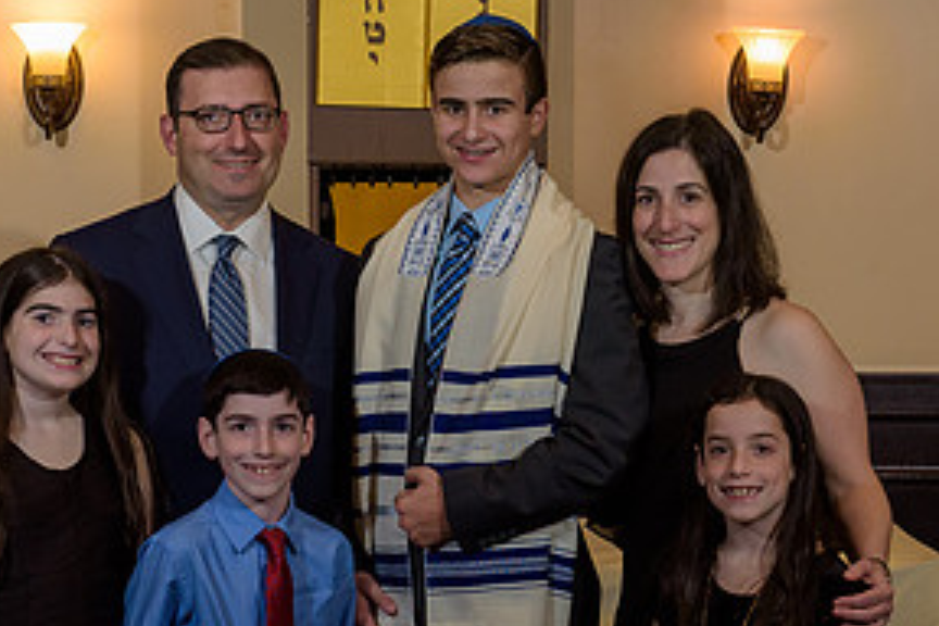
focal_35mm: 117
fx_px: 3052
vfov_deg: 11.7
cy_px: 396
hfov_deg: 17.5
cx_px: 479
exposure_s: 1/125
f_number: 5
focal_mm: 58
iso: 1000
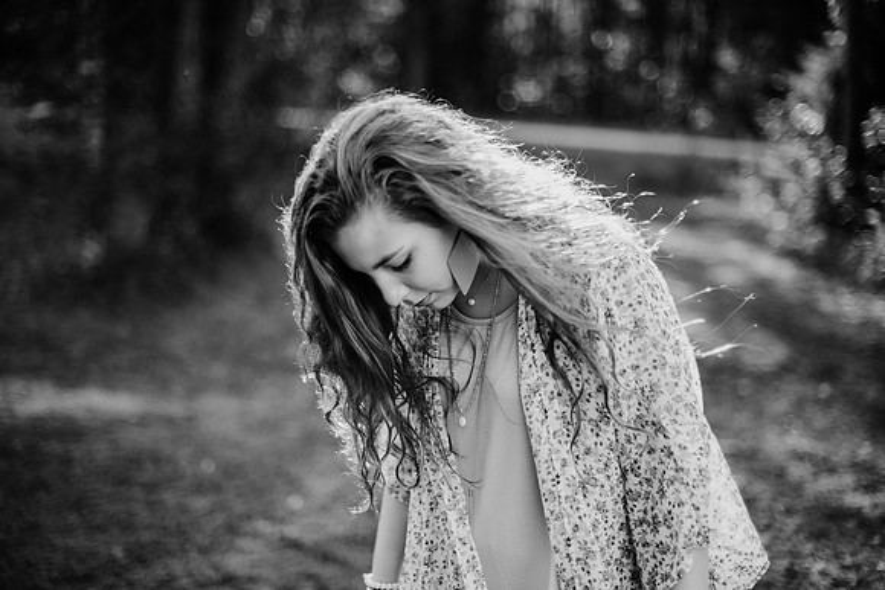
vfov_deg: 27.0
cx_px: 442
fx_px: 1229
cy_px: 295
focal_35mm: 50
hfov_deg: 39.6
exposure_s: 1/1250
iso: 200
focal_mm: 50
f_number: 1.8
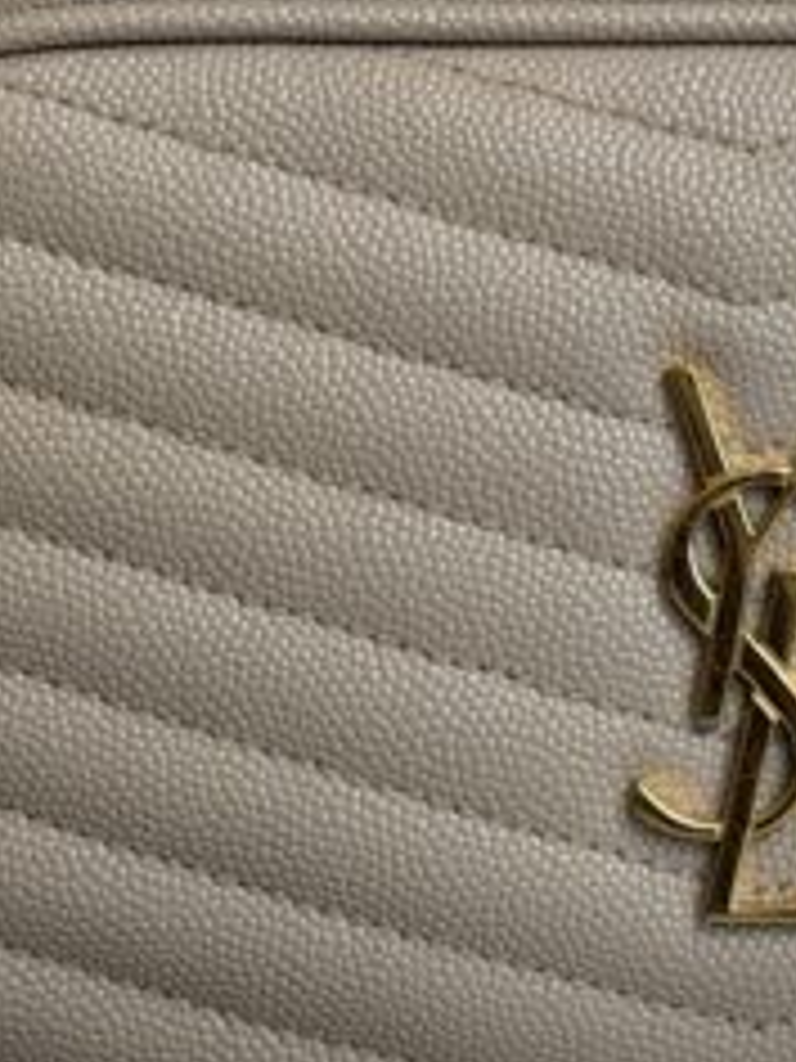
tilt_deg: -14.8
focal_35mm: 163
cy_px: 670
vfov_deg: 12.1
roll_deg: +1.2
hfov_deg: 9.1
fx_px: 4998
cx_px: 697
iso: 50
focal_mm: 6.76
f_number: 1.78
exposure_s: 1/136
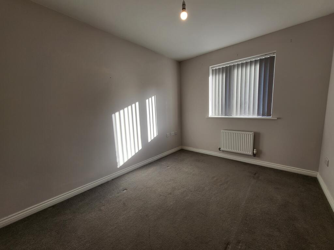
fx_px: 125
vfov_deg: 89.9
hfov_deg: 106.2
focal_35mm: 13
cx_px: 167
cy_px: 125
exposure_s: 1/120
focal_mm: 1.74
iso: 32
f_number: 2.2
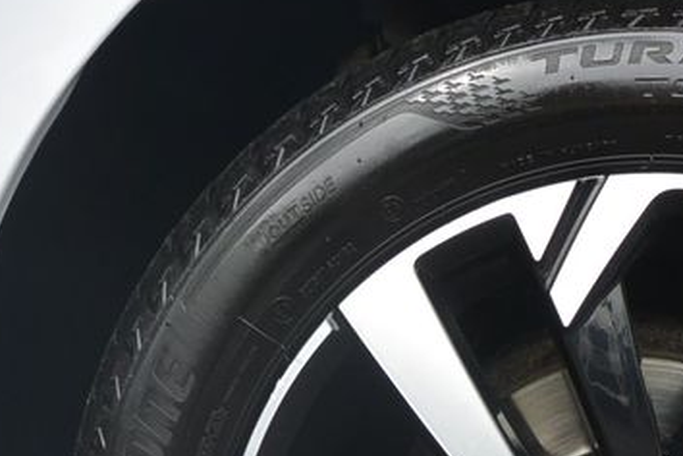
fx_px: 1480
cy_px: 602
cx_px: 527
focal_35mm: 78
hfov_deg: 25.6
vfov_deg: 16.5
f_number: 4.5
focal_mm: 10
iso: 160
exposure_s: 1/400
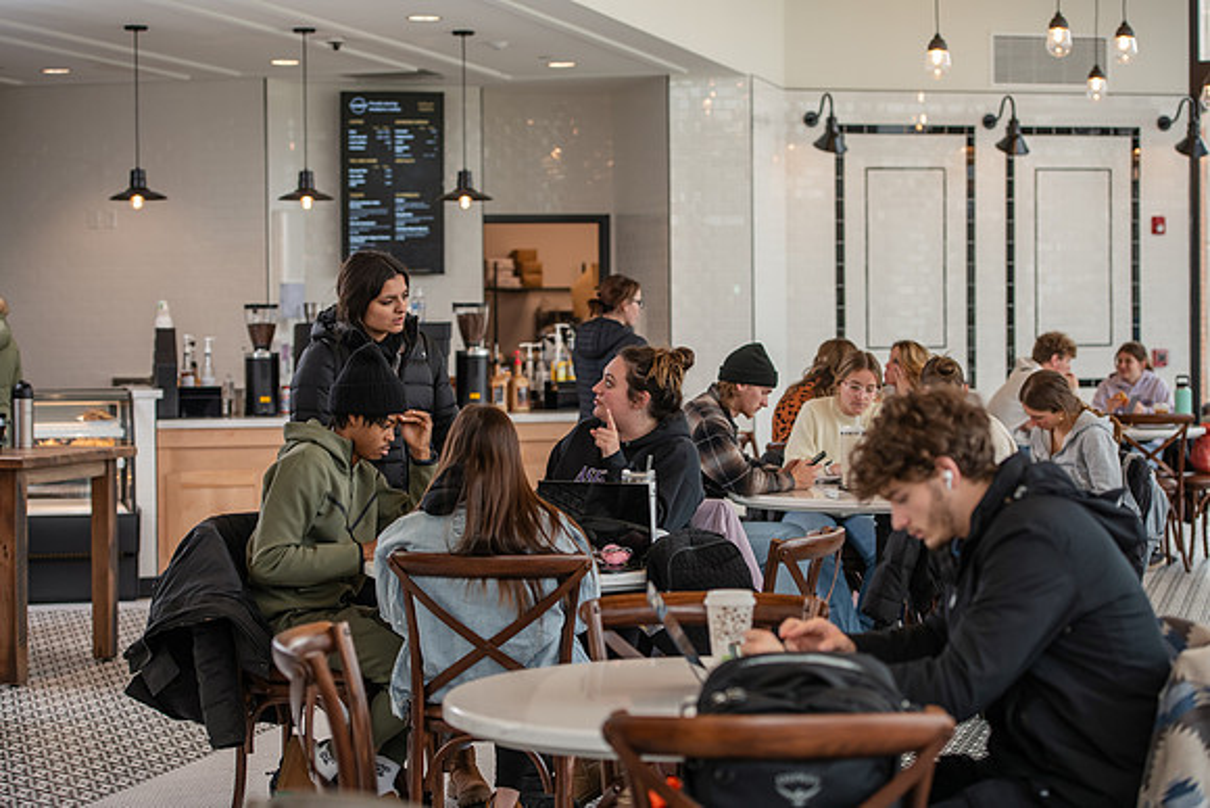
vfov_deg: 18.2
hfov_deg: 27.0
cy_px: 404
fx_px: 2521
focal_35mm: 75
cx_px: 605
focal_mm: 75
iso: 500
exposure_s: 1/200
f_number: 3.5
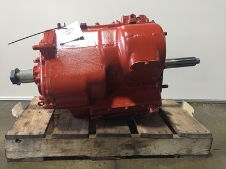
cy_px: 84
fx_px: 189
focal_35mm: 29
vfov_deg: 48.2
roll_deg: -2.7
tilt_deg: -15.2
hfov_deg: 61.7
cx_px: 113
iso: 200
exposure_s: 1/30
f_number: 2.2
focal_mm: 4.15
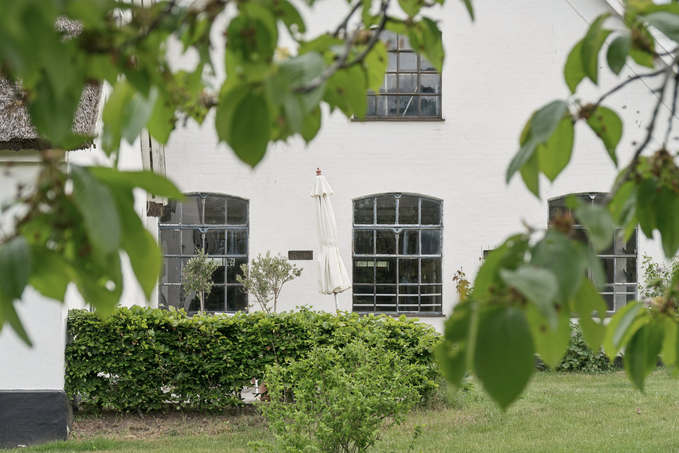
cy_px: 226
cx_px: 340
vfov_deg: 13.6
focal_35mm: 100
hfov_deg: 20.3
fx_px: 1895
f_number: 5.6
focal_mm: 67
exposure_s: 1/400
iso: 200
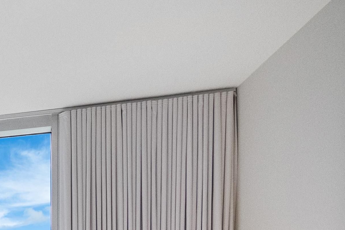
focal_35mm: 53
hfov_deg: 28.3
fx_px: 508
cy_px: 312
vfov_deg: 22.4
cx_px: -140
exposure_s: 1/640
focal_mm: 8
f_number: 4.5
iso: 800
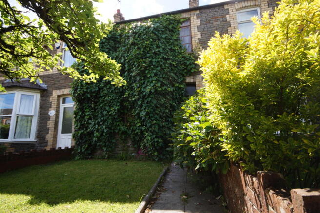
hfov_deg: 90.0
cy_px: 106
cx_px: 160
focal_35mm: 18
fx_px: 160
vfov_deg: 67.4
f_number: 6.3
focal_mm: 12
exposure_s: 1/100
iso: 100
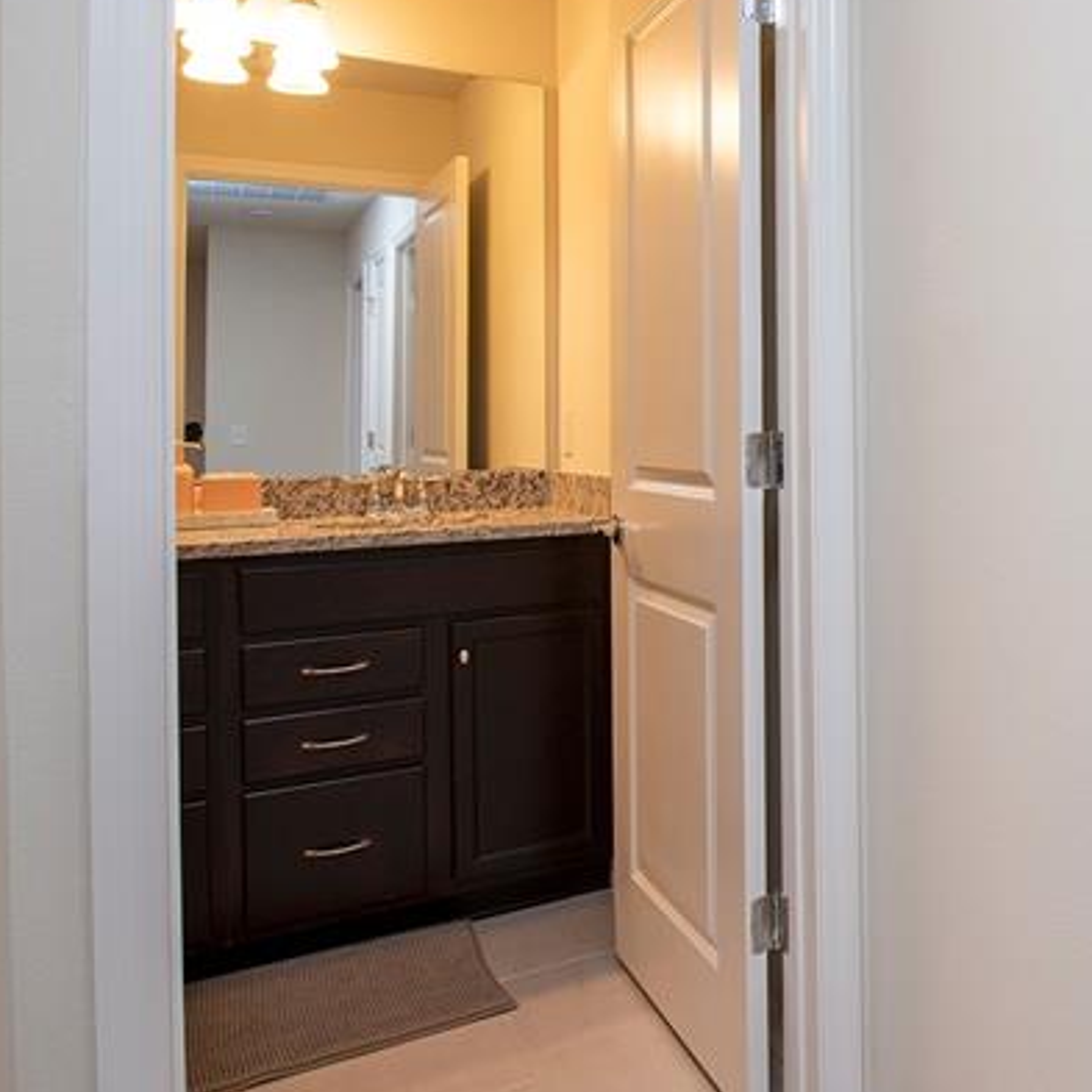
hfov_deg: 45.1
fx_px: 1106
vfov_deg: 52.0
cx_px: 1073
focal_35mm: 31
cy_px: 418
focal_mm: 14
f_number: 10
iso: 500
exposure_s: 1/20
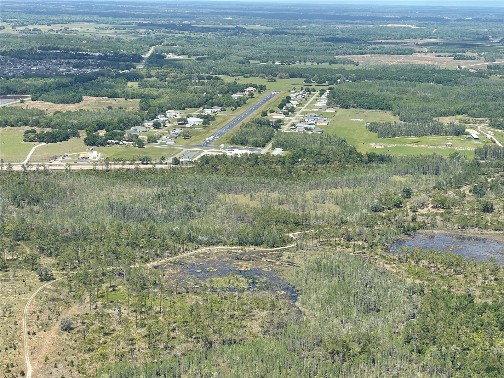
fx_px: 932
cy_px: 189
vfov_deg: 22.9
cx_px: 252
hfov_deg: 30.3
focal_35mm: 64
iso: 20
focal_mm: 7.5
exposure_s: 1/763
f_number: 2.2
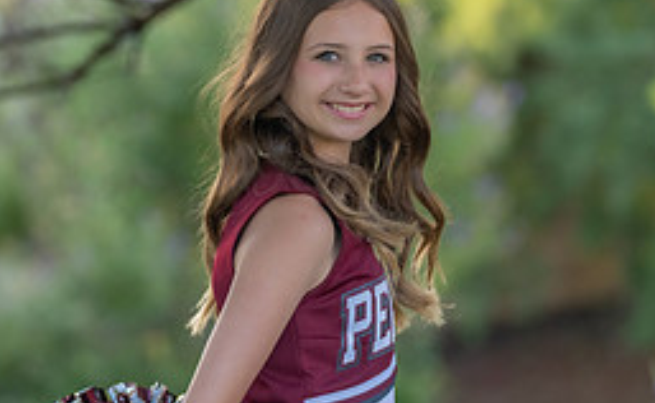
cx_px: 292
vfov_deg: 4.3
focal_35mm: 300
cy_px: 297
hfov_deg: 7.0
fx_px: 5331
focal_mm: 119
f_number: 2.8
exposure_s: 1/320
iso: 320
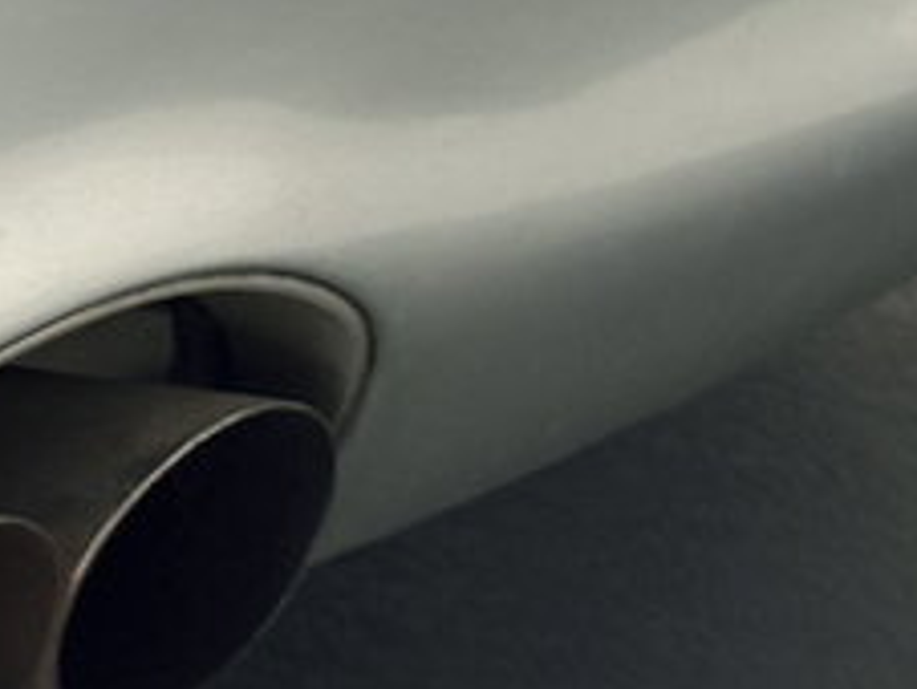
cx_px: -110
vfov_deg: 9.1
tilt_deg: -15.6
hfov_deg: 11.9
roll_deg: +1.7
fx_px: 4323
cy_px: 49
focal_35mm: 163
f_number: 1.78
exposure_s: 1/33
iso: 250
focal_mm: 6.76
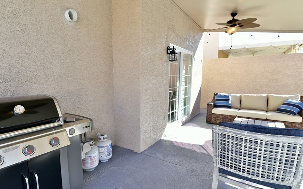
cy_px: 104
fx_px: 157
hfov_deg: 86.7
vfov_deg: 62.1
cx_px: 119
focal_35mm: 19
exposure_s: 1/60
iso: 100
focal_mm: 15
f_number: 5
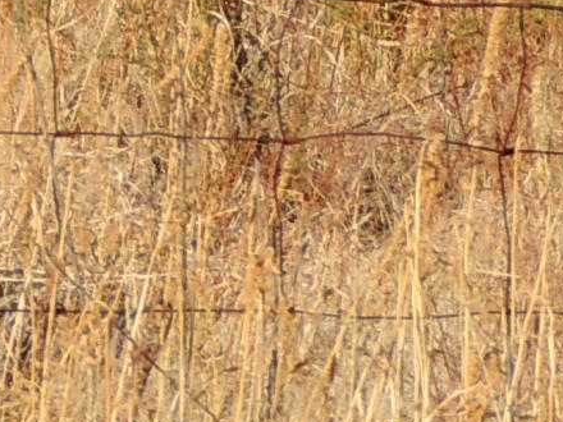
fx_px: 14963
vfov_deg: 1.6
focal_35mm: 920
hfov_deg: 2.1
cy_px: -721
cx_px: -809
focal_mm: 24
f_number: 4.3
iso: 100
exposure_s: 1/800
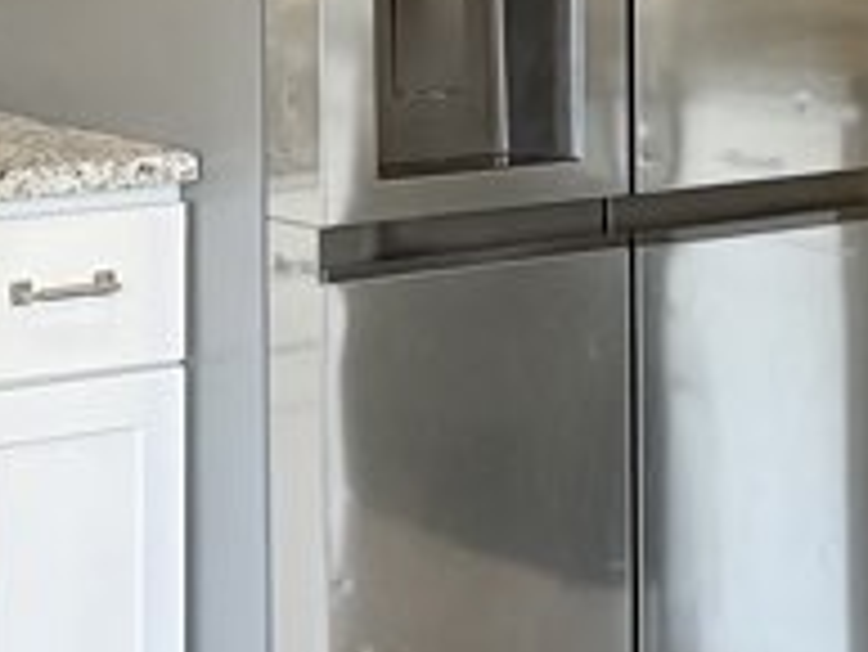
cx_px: 445
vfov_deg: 9.9
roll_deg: -0.2
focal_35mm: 149
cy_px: -22
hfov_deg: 13.2
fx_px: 3739
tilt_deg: -5.2
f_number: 1.78
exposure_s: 1/30
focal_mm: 6.76
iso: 800
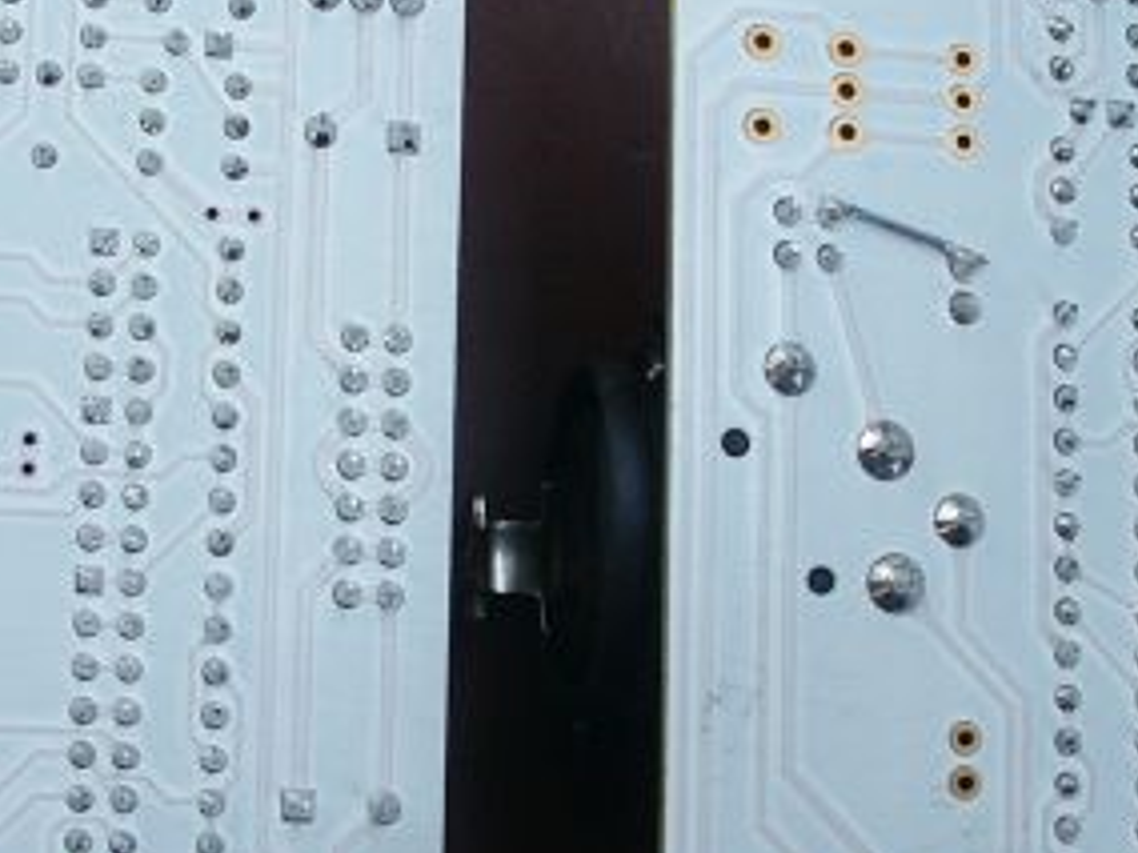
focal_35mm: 79
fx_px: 2597
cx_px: 445
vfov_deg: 18.6
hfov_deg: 24.7
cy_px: 509
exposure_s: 1/45
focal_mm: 7.21
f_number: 4.5
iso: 100
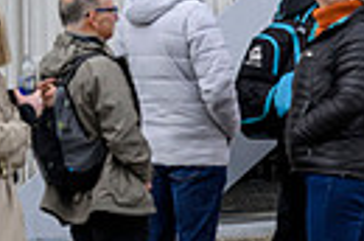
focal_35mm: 349
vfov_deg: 3.9
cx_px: 767
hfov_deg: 5.8
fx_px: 3520
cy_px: -35
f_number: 3.2
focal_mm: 78
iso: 500
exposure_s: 1/1250
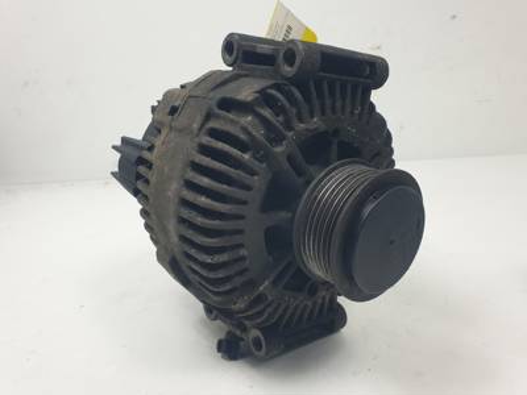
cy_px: 198
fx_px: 396
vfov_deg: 53.1
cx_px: 264
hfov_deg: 67.3
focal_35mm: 26
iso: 50
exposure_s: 1/170
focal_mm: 4.3
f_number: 2.4
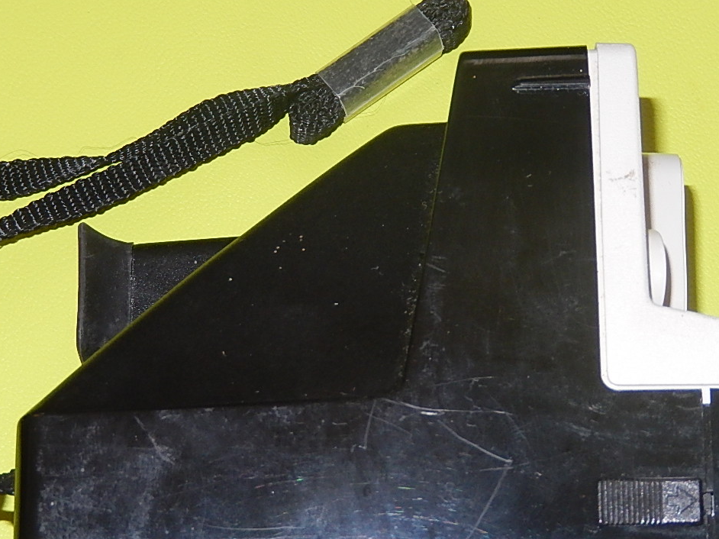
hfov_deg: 15.9
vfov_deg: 11.9
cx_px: 368
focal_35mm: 124
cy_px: 331
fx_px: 2575
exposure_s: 1/30
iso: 200
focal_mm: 13.1
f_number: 4.9
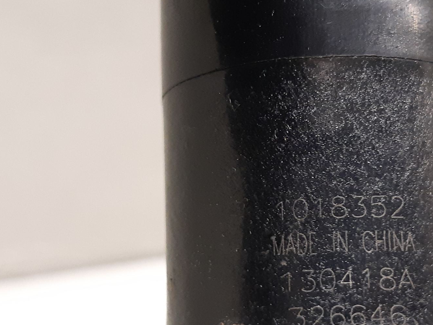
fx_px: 500
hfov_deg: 46.4
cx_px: 267
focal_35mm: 40
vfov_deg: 35.9
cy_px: 191
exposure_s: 1/25
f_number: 1.7
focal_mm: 3.93
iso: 250
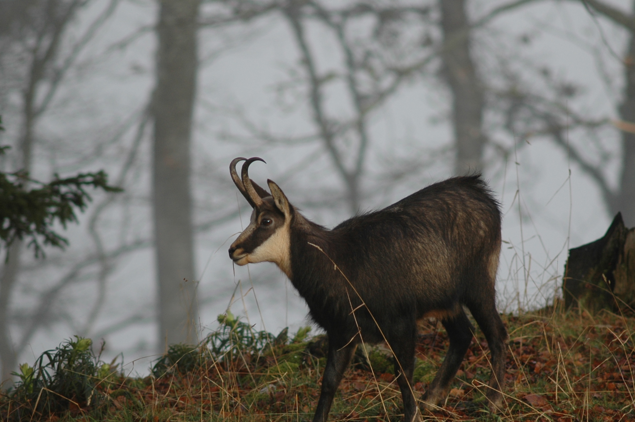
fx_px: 12354
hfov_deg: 2.9
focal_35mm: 701
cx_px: 332
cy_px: 284
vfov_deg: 2.0
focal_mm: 300
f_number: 4
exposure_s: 1/400
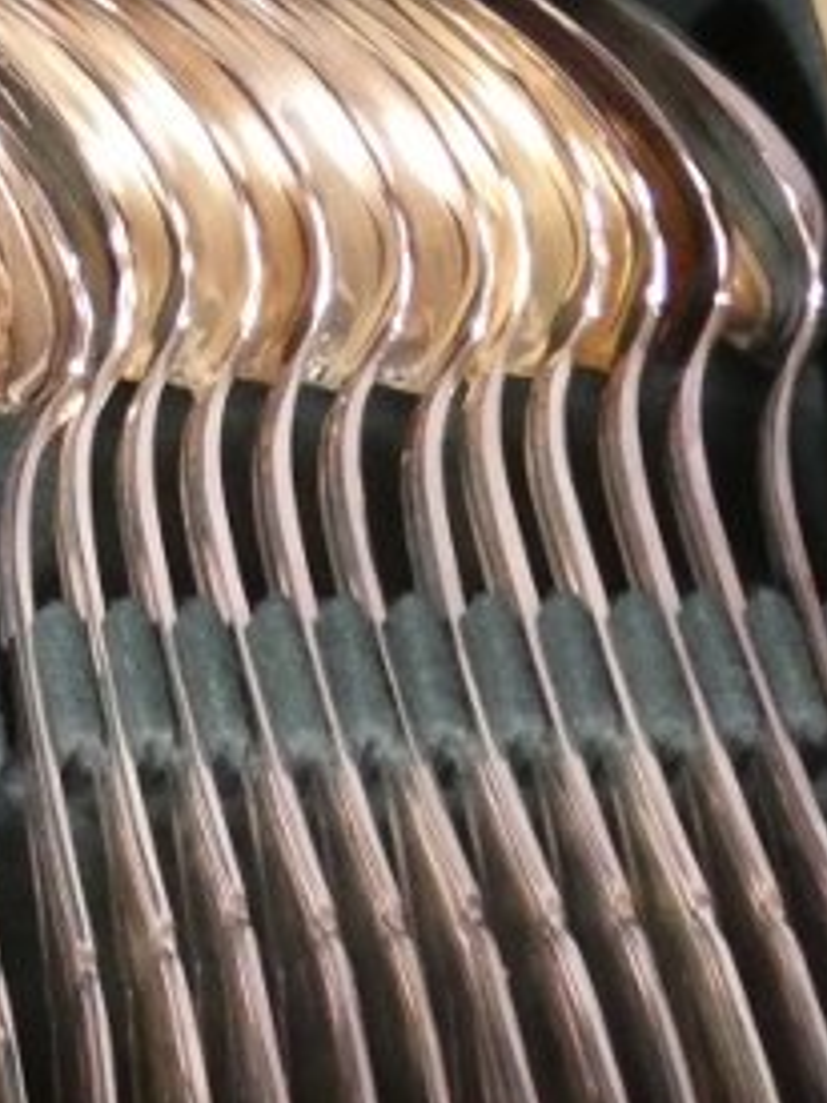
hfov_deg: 10.4
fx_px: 4272
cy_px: -325
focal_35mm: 134
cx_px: -638
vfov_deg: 14.1
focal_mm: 6.5
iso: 800
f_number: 3.5
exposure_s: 1/125
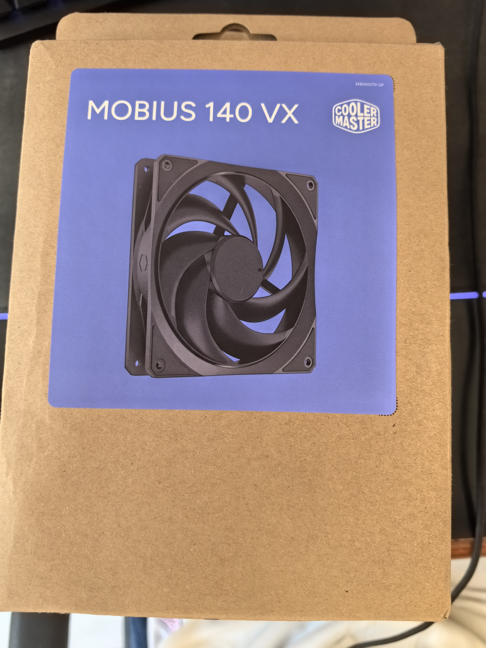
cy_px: 324
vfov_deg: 65.3
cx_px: 243
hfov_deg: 51.4
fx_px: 505
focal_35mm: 27
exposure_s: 1/33.3
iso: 320
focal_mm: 6.98
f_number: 2
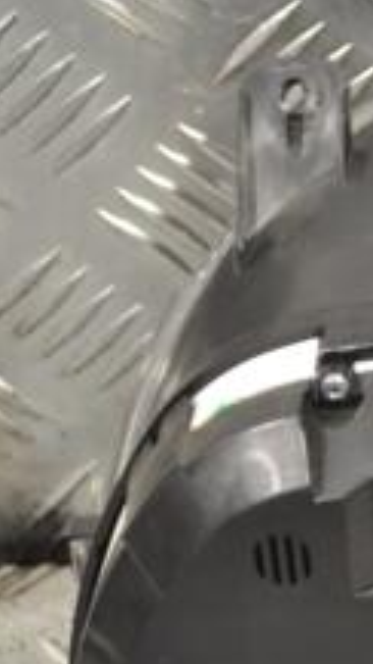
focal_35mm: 174
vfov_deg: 12.4
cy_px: 456
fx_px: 3061
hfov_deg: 6.7
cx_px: 807
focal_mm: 40
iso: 320
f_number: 5.3
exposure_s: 1/30
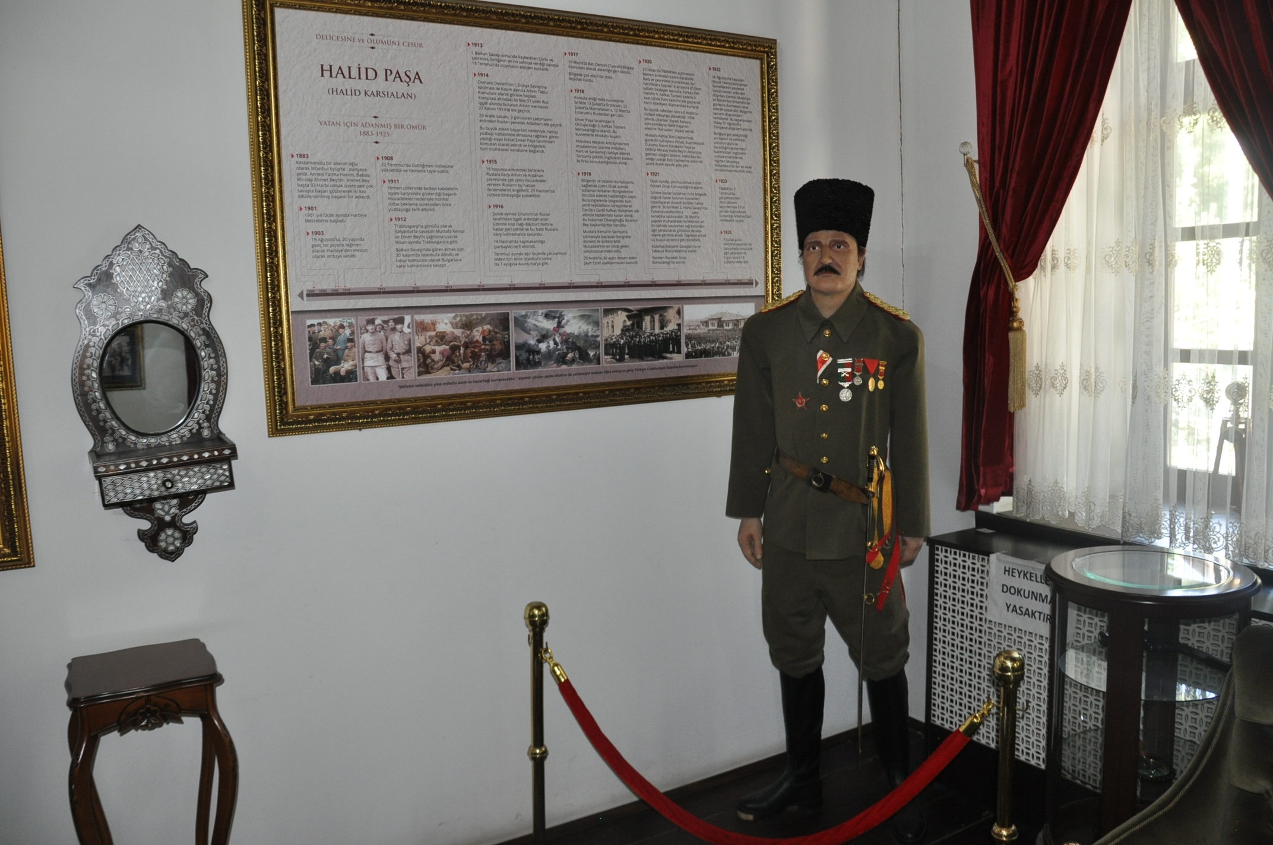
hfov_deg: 67.4
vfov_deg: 47.8
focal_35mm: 27
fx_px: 954
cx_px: 636
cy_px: 422
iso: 800
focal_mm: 18
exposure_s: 1/60
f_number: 3.5
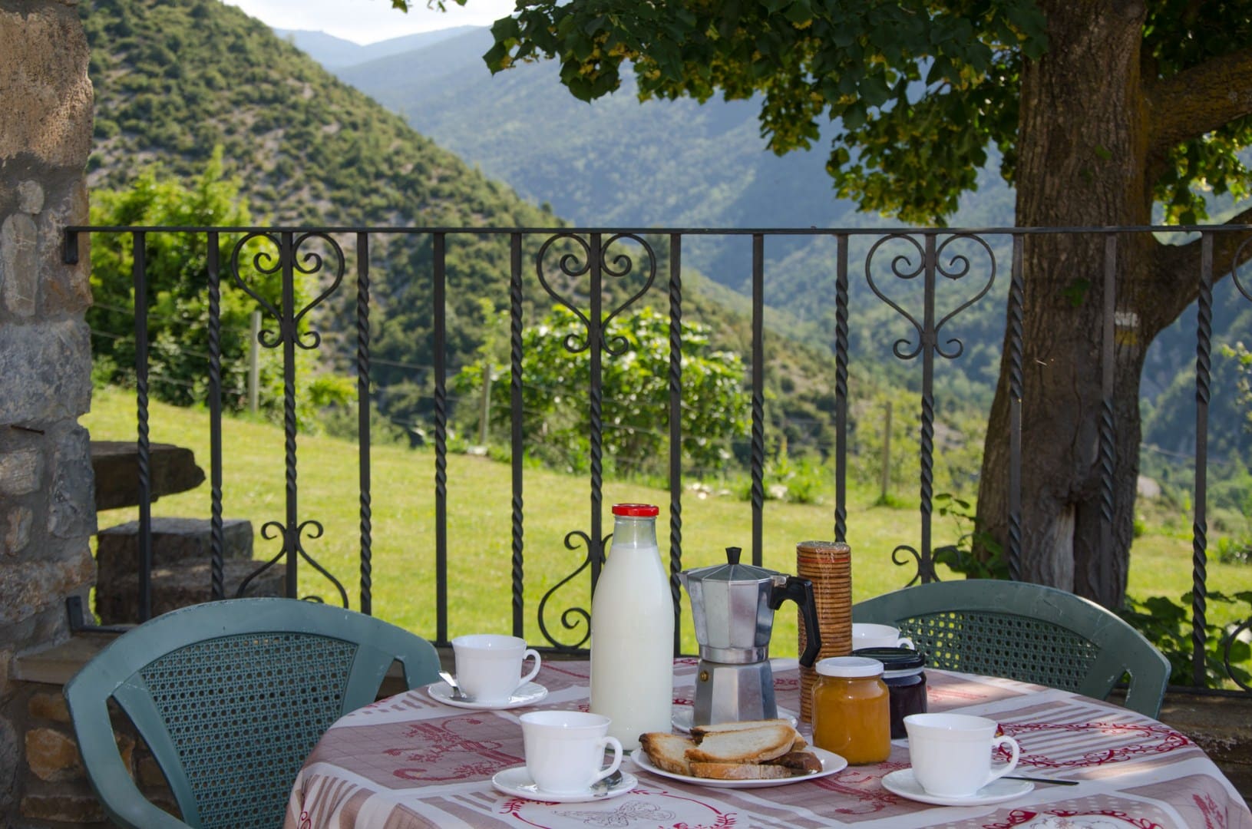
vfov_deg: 22.5
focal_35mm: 60
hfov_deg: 33.5
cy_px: 414
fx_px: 2082
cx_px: 626
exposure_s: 1/200
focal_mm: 40
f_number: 6.3
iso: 100
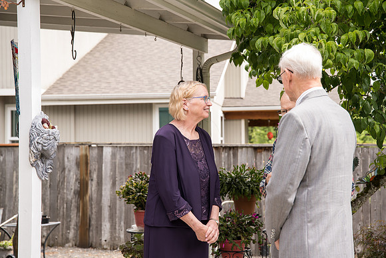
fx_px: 697
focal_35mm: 65
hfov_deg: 31.0
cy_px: 129
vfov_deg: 20.9
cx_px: 193
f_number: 4.5
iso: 400
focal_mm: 65
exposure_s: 1/500
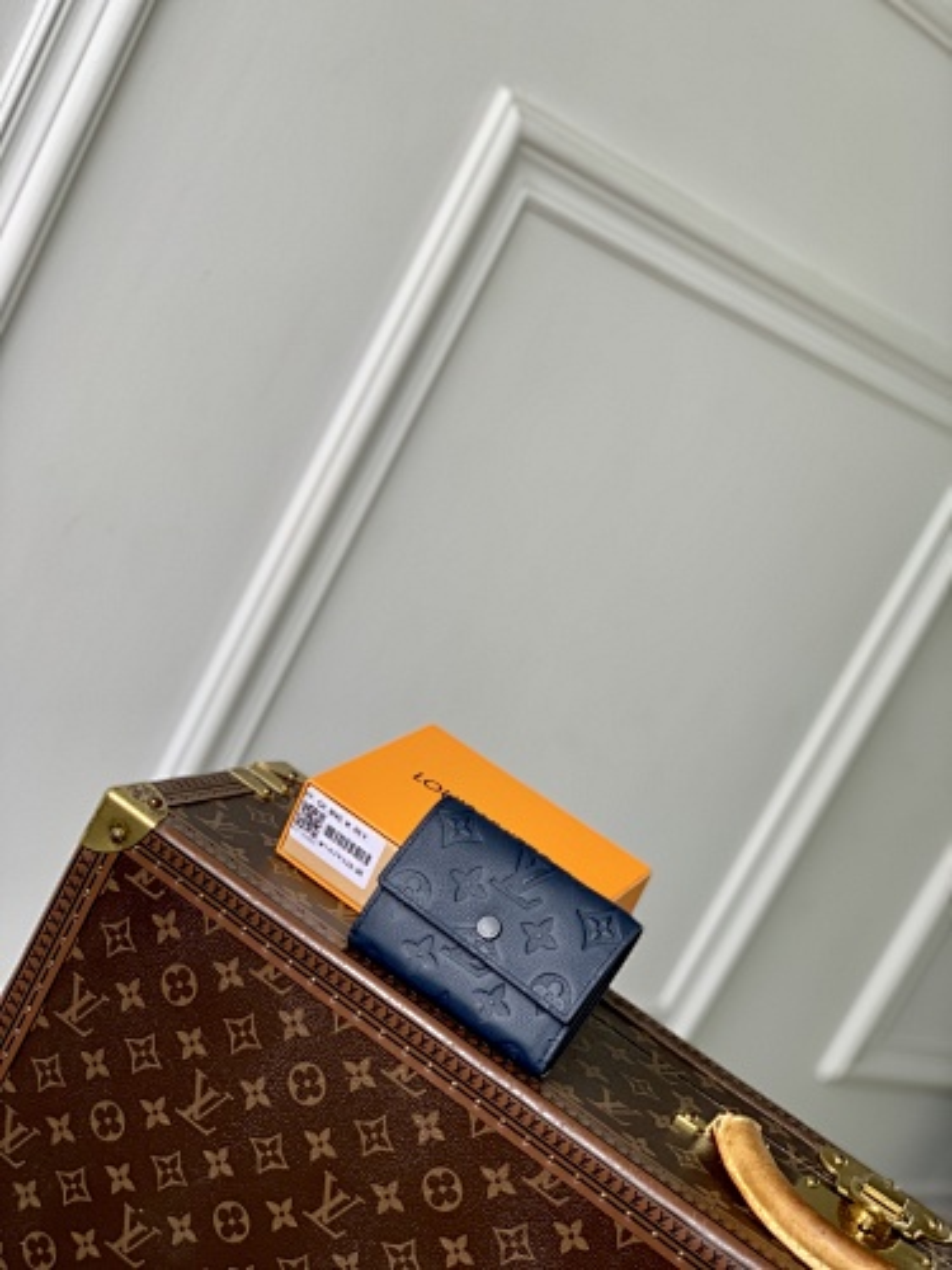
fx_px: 1907
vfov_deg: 36.8
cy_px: 635
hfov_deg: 28.0
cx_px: 476
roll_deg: -28.2
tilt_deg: -10.7
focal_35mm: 52
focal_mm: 6
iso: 25
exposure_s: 1/122
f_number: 2.4
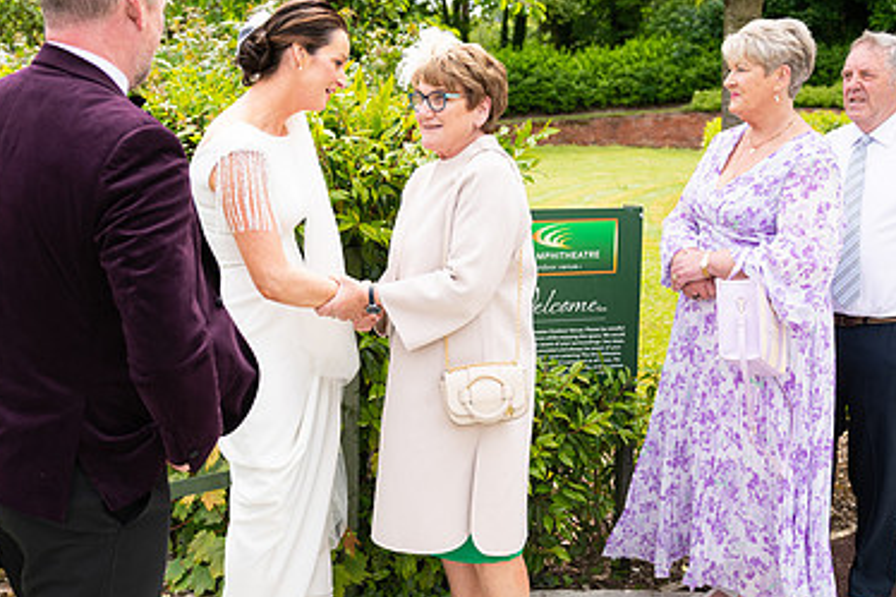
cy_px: 284
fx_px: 1119
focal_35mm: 45
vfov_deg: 29.8
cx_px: 371
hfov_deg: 43.5
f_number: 3.5
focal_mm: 29
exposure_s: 1/1600
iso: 250
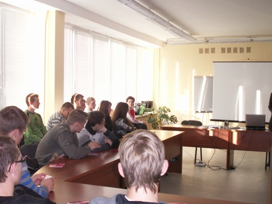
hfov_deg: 41.2
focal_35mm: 46
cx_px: 139
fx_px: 361
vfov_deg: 31.5
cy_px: 111
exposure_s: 1/40
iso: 160
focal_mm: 7.7
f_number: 3.5
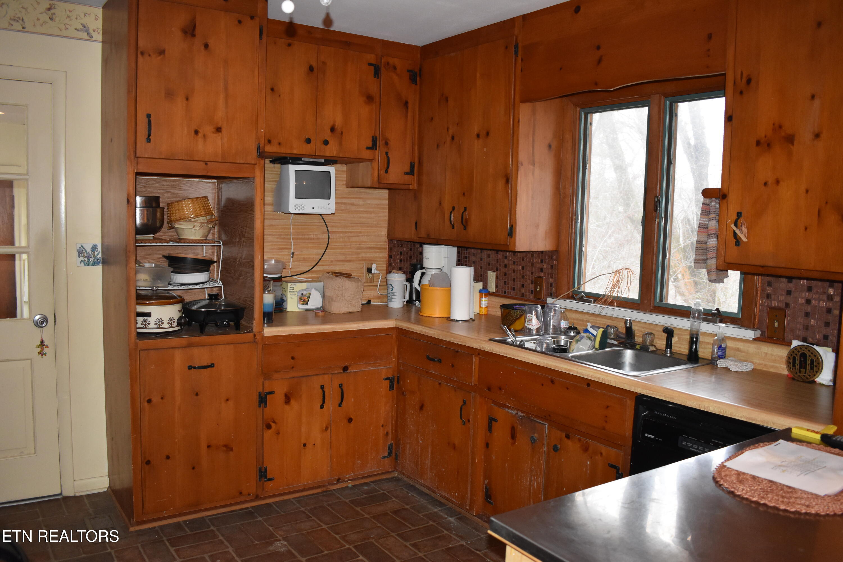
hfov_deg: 61.9
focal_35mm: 30
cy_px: 281
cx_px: 422
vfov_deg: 43.6
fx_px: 702
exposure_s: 1/60
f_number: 3.5
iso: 1600
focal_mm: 20
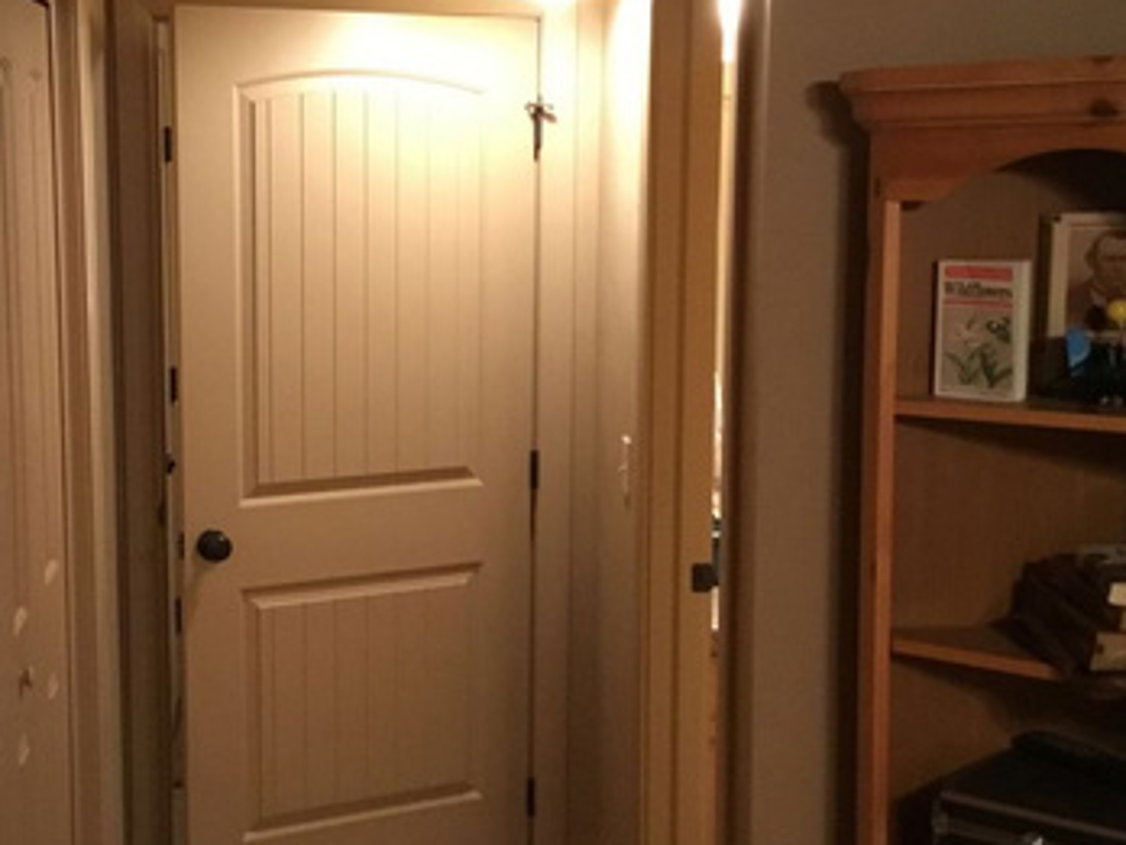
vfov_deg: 25.7
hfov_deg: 33.6
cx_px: 411
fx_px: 1854
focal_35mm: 57
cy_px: 437
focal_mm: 3.3
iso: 200
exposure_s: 1/20
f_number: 2.4
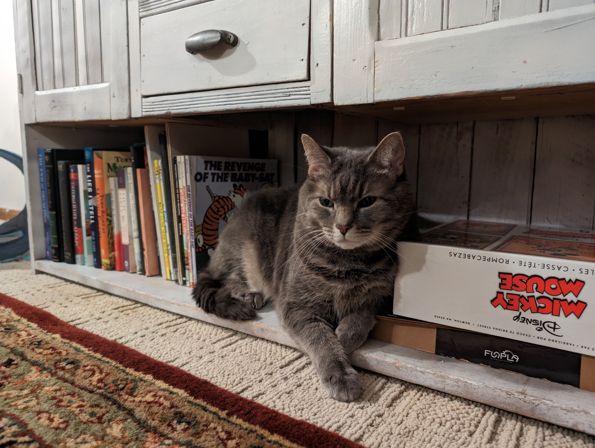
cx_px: 298
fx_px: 413
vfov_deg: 56.9
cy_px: 224
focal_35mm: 24
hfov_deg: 71.5
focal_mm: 6.9
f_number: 1.68
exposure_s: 1/15.1
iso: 299
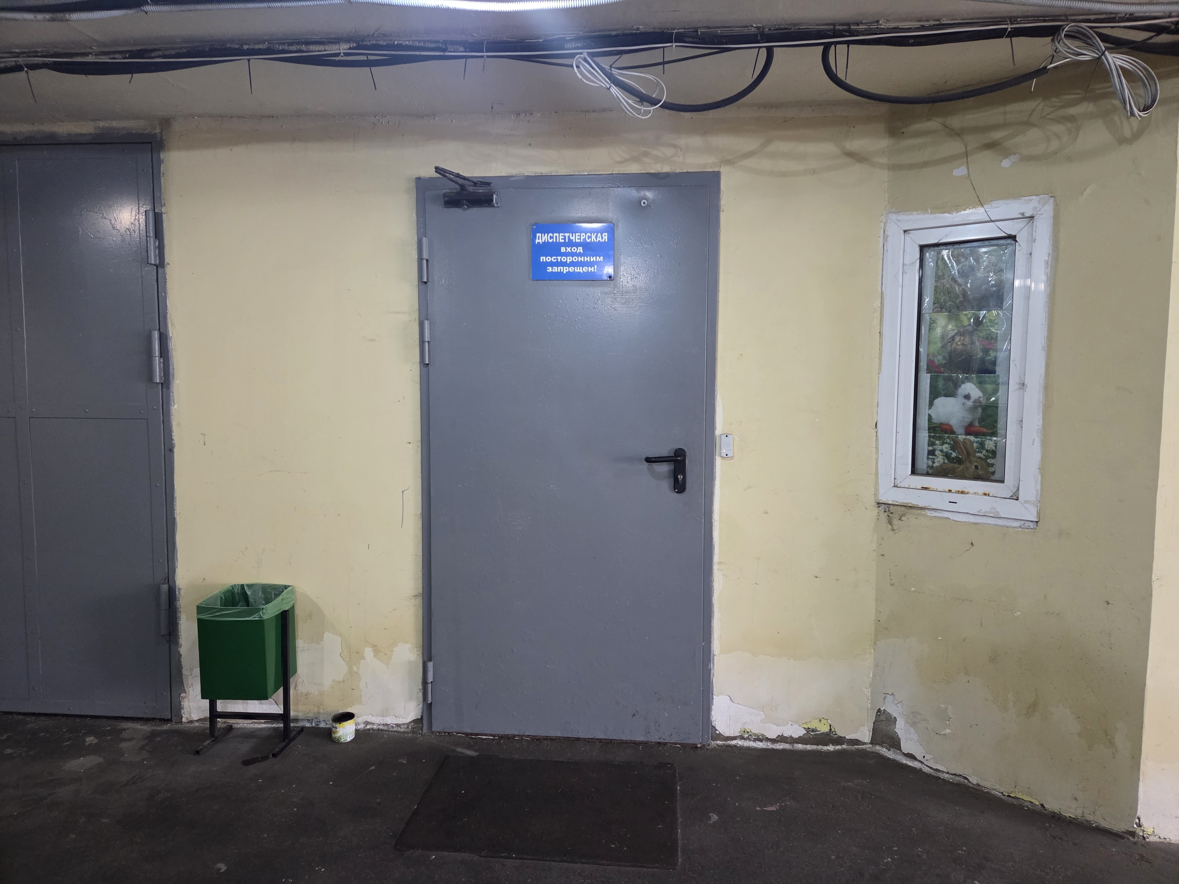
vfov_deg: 58.9
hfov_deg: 73.9
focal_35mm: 23
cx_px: 590
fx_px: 783
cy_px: 442
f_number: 1.8
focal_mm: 5.4
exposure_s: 1/100
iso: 1000
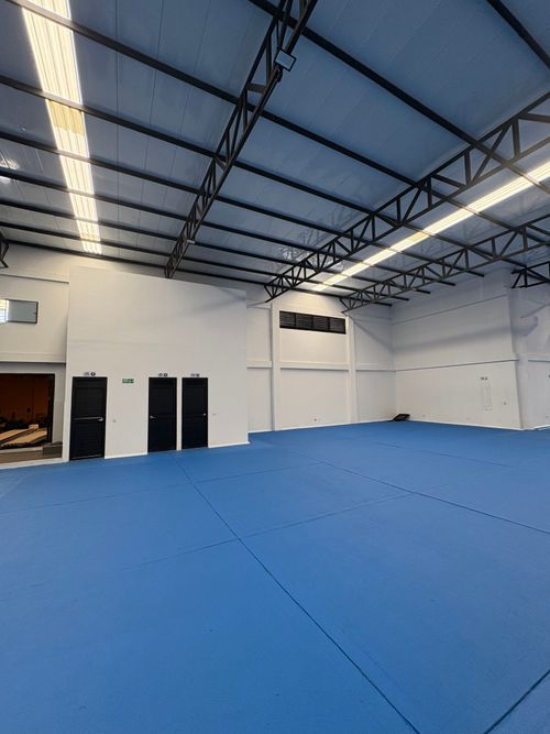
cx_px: 275
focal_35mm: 14
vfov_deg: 102.1
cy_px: 367
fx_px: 297
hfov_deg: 85.7
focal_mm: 2.22
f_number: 2.2
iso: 125
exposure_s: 1/123
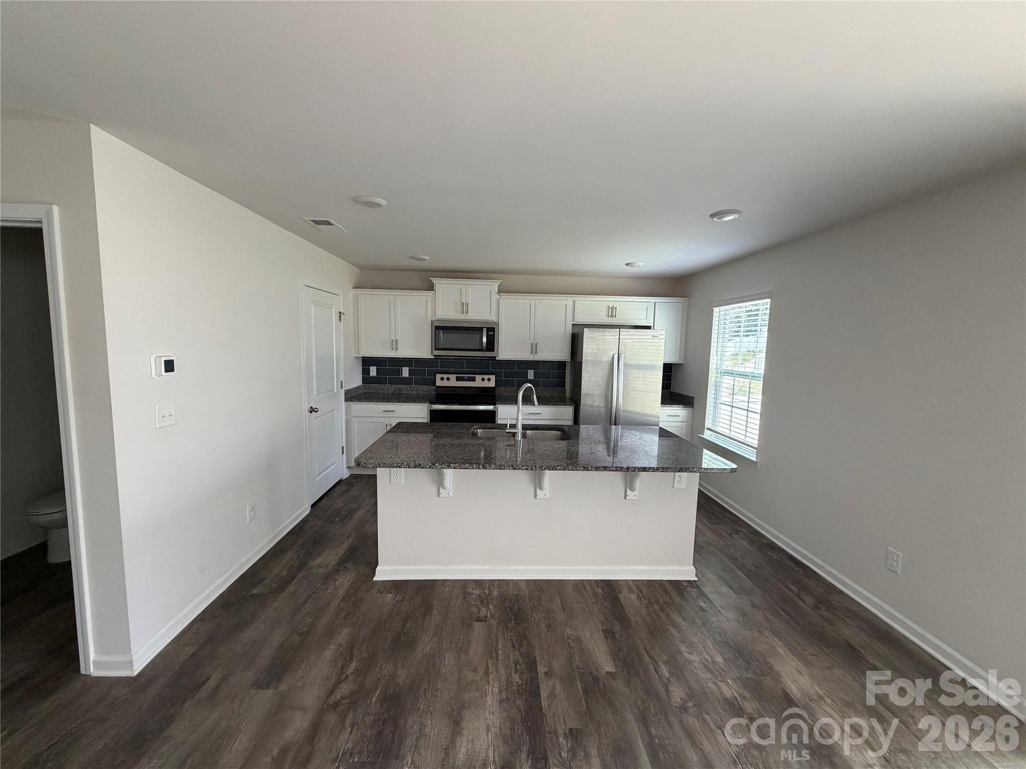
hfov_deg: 102.1
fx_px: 415
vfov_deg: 85.7
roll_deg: -0.2
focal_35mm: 14
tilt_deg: -4.3
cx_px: 513
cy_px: 384
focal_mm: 2.22
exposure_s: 1/121
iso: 250
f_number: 2.2
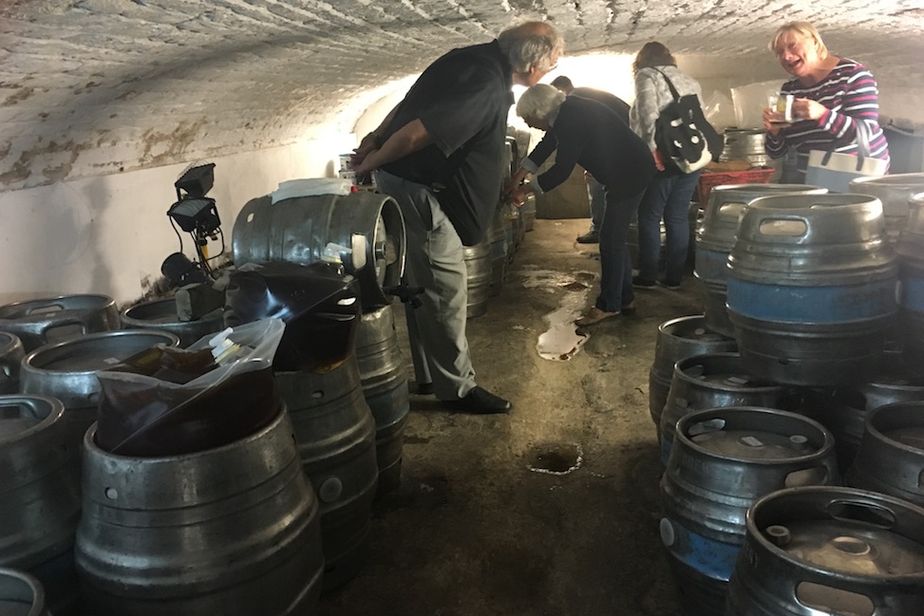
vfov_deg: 42.3
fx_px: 796
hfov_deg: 60.3
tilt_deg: -12.5
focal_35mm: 31
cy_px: 282
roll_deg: +3.4
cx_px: 451
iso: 250
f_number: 2.2
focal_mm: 4.15
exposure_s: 1/17
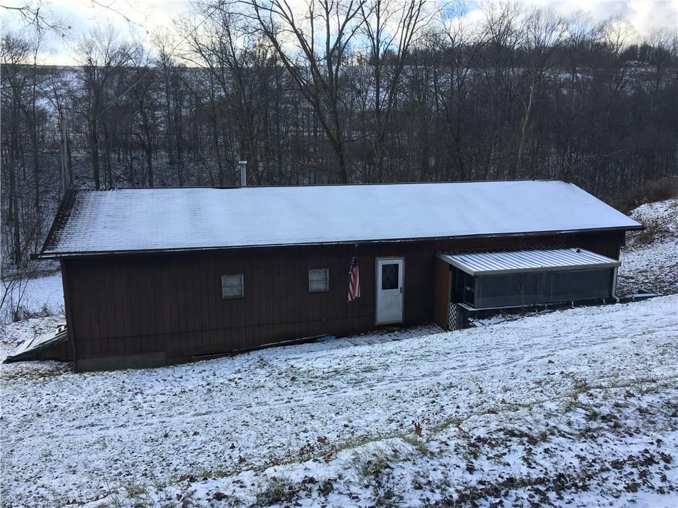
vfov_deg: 48.2
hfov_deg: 61.7
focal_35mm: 29
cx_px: 339
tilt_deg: -8.6
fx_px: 568
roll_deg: -0.3
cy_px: 254
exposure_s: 1/516
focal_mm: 4.15
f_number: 2.2
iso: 25
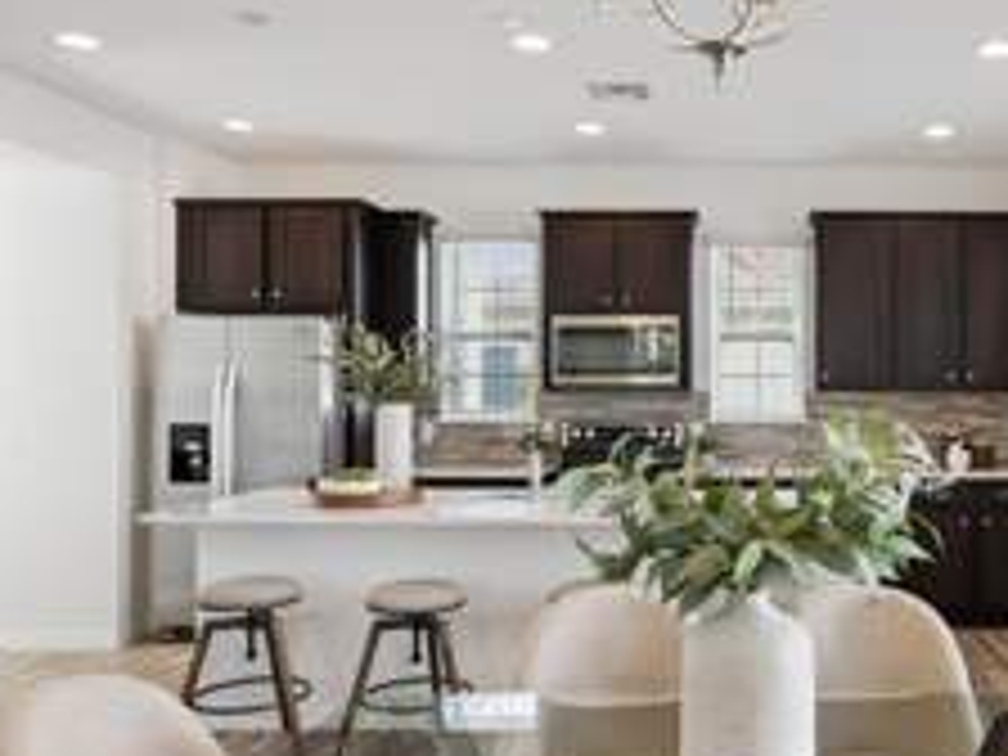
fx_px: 961
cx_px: 756
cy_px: 387
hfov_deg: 52.9
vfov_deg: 42.9
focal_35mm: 33
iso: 1000
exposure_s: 1/125
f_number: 9
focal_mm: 16
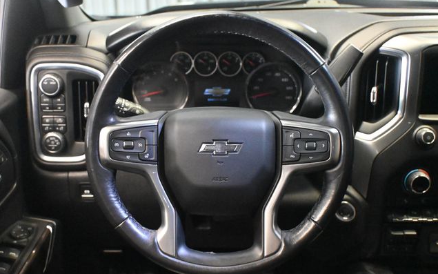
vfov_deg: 33.2
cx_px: 219
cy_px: 144
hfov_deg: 50.9
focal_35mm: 39
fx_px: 460
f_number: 4.2
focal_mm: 25
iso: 12800
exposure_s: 1/60
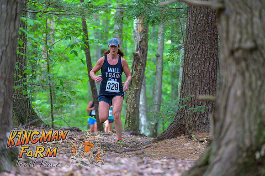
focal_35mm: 200
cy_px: 88
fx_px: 1471
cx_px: 132
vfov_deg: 6.9
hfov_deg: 10.3
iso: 8000
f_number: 4
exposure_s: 1/160
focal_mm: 200
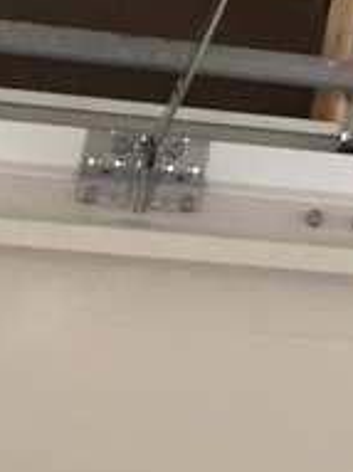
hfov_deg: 8.4
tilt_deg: +20.9
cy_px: -683
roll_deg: -5.9
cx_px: 822
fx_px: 2205
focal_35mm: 162
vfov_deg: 10.4
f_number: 2.2
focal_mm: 4.15
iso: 100
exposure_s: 1/30
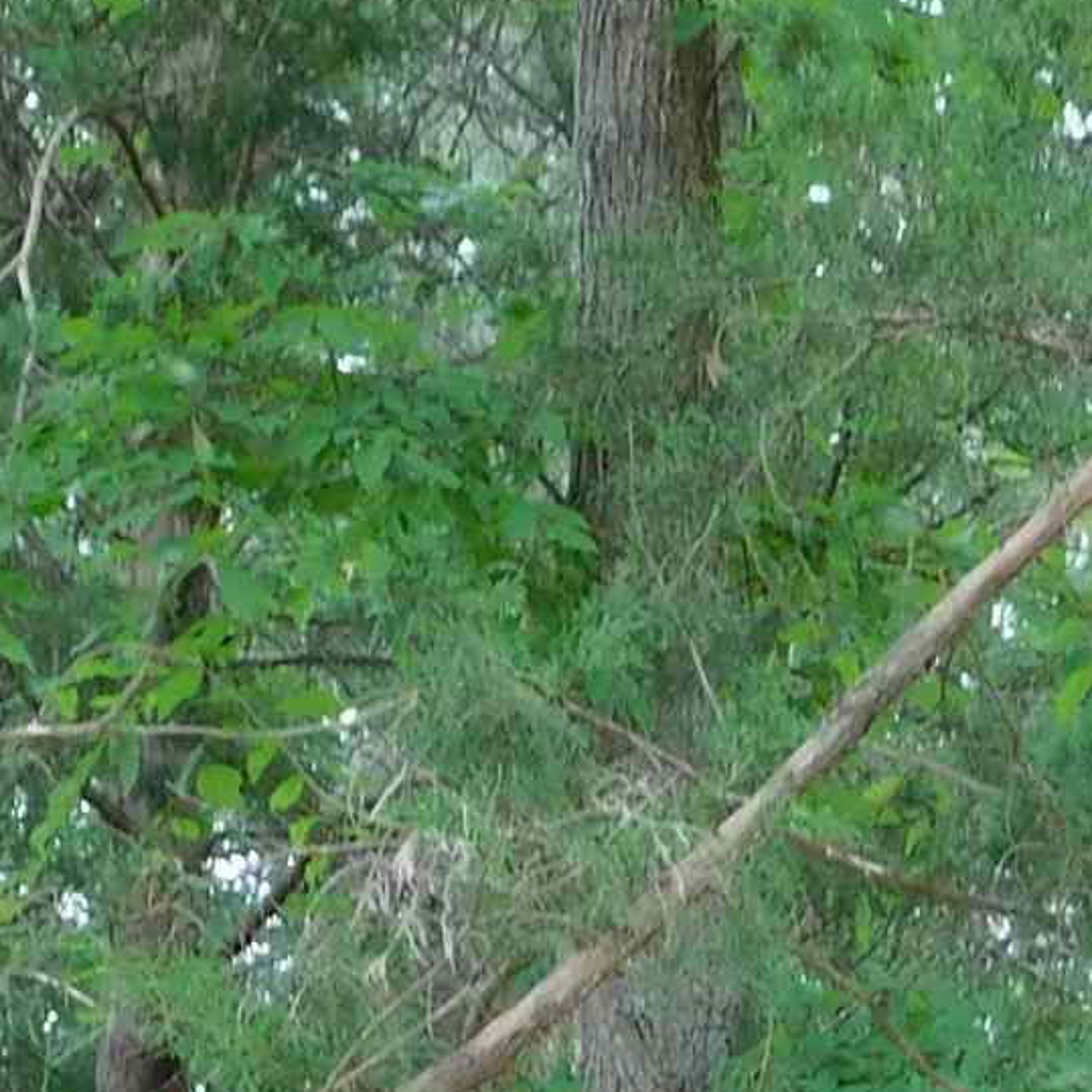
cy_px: 2255
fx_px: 5032
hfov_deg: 12.4
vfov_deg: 11.1
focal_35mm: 141
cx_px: 709
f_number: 3.2
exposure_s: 1/50
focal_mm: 4.9
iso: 125
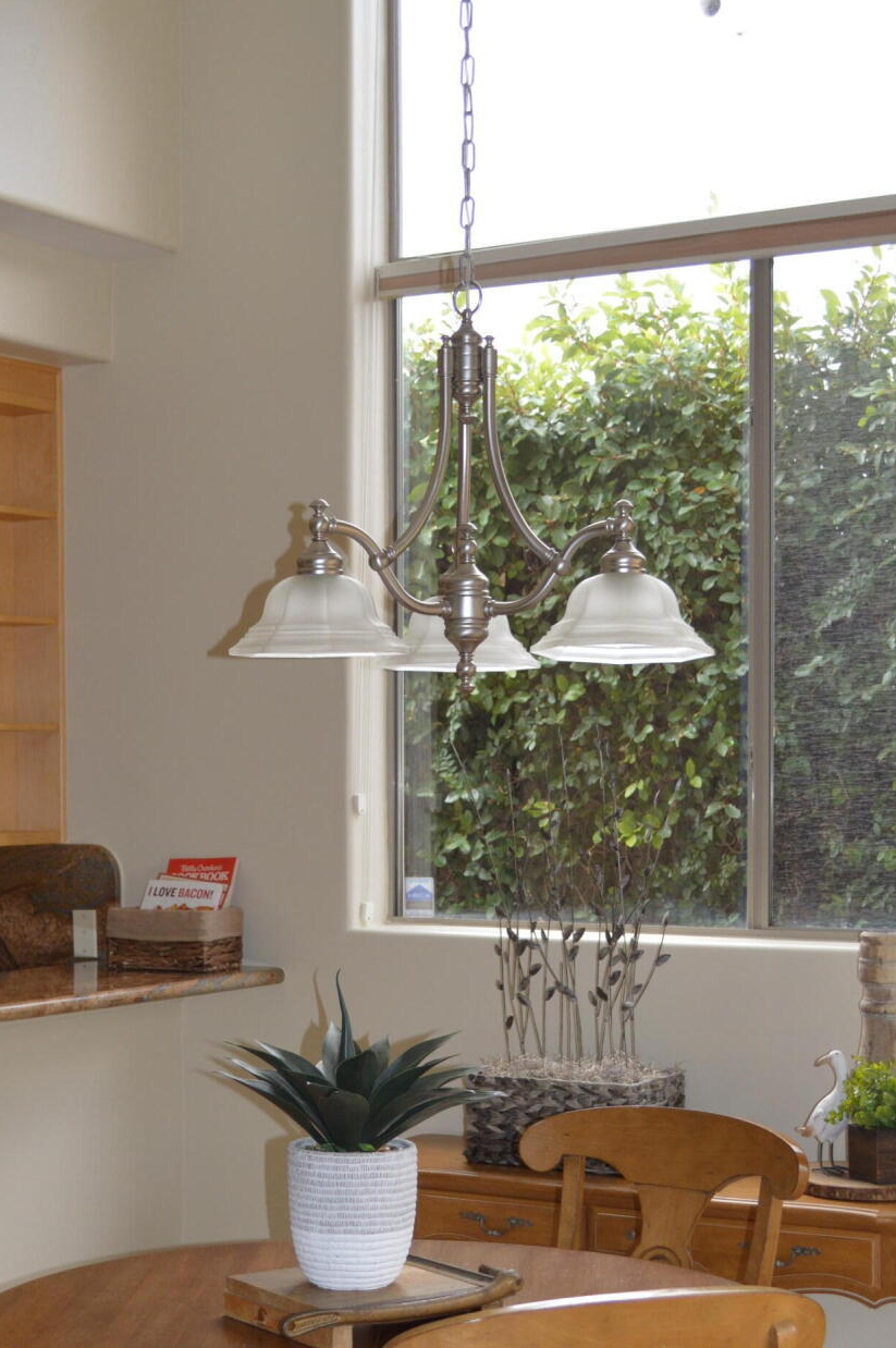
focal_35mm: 63
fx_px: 2356
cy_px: 851
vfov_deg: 31.8
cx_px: 372
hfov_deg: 21.5
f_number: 4.2
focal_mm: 26
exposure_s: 1/100
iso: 400
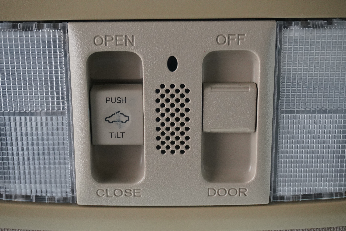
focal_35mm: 57
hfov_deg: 35.0
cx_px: 173
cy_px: 116
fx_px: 548
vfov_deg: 23.8
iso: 2500
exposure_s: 1/60
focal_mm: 38
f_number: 5.6
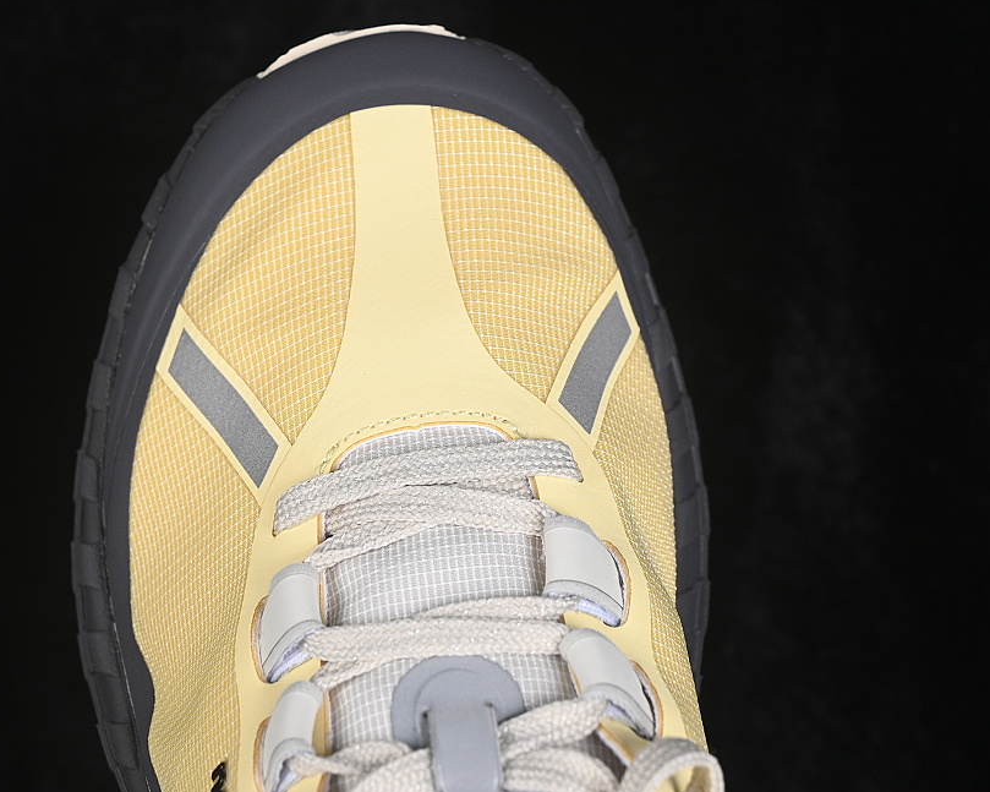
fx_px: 2754
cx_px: 434
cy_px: 417
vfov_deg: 16.4
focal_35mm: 94
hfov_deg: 20.4
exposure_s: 1/80
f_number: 7.1
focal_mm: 50
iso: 160
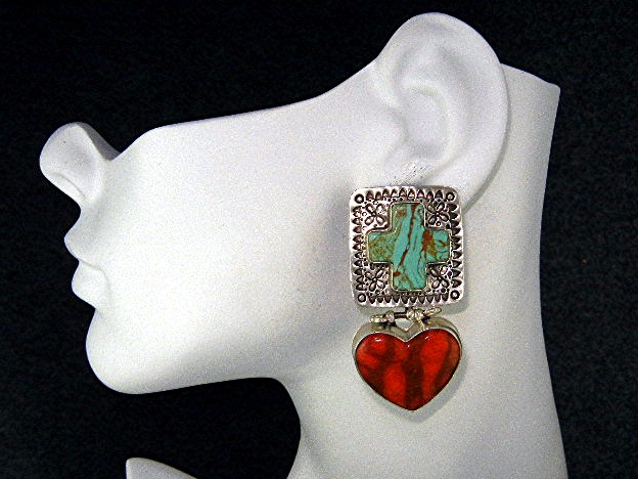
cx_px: 312
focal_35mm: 40
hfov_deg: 46.8
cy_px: 244
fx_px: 737
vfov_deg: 36.0
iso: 230
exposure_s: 1/50.6
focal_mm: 7.1
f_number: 7.4
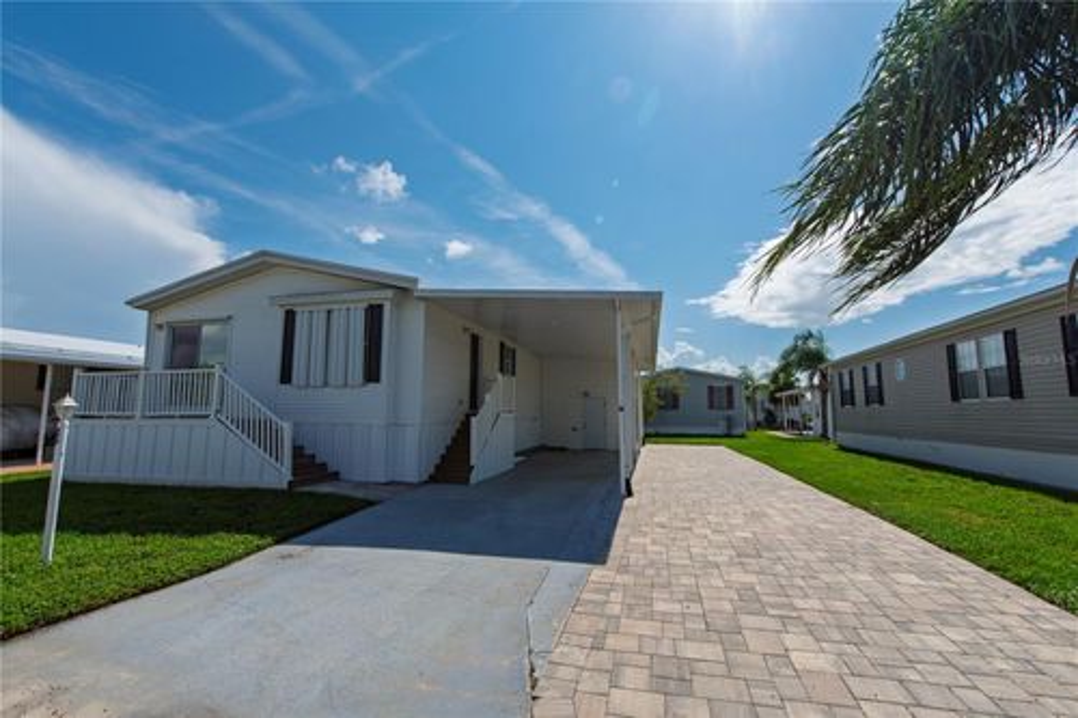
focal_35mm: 15
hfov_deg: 100.4
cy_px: 359
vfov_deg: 77.3
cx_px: 539
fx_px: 449
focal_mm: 15
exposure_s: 1/800
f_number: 14
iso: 100
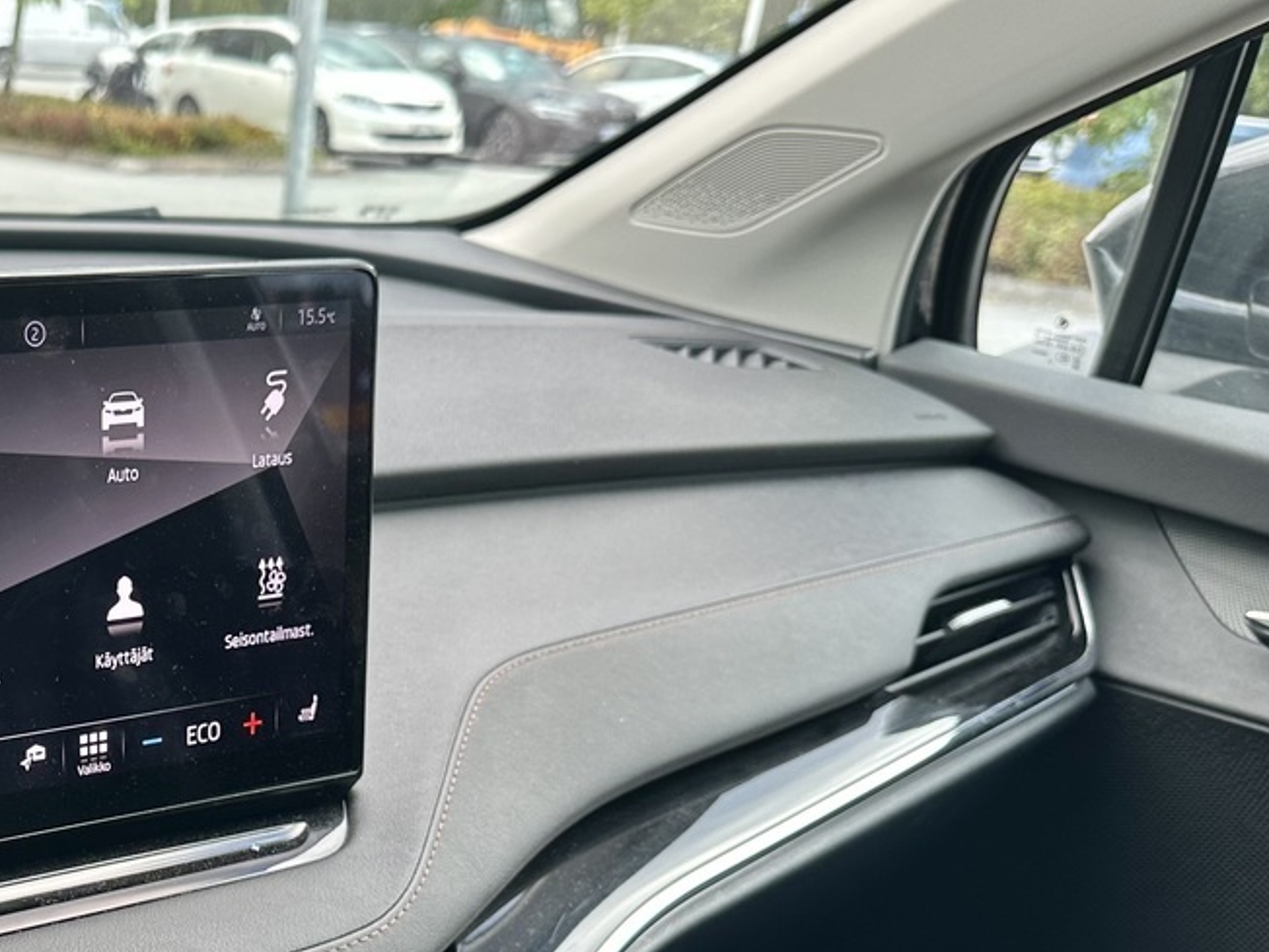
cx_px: 0
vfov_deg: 26.7
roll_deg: -1.6
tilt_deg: -22.4
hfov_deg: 33.1
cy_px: 831
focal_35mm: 53
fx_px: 1943
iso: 64
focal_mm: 6.86
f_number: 1.78
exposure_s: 1/123
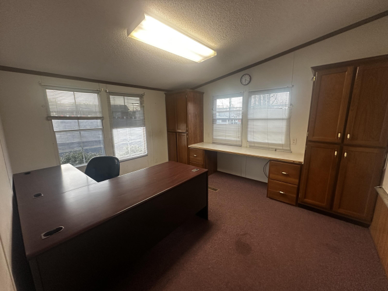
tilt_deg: -9.3
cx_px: 194
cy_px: 146
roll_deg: +0.8
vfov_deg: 85.7
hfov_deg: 102.1
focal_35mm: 14
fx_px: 157
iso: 160
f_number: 2.2
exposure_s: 1/60
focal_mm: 2.22
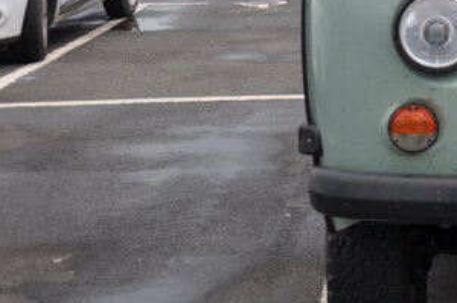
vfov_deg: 11.2
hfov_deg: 16.1
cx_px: 607
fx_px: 1521
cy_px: -56
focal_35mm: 120
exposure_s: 1/1600
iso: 200
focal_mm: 30
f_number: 4.2
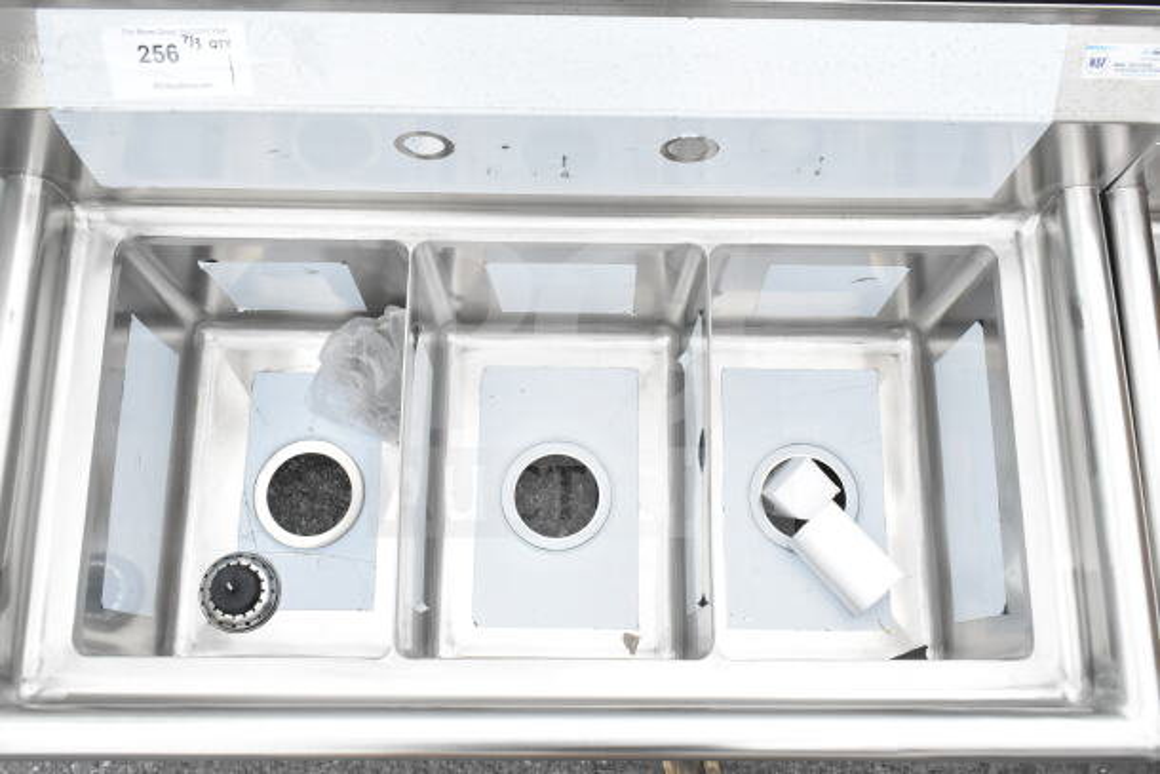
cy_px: 387
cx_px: 580
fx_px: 1160
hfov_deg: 53.1
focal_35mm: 36
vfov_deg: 36.9
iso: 1600
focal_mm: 24
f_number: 8
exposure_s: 1/250
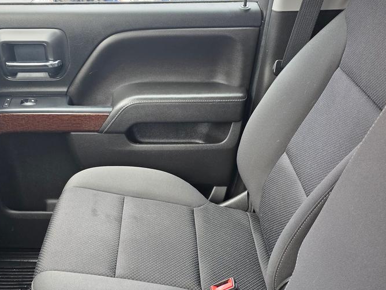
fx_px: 491
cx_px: 167
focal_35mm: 44
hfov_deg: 42.8
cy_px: 210
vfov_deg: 32.4
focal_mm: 6.3
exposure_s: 1/180
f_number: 1.7
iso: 80
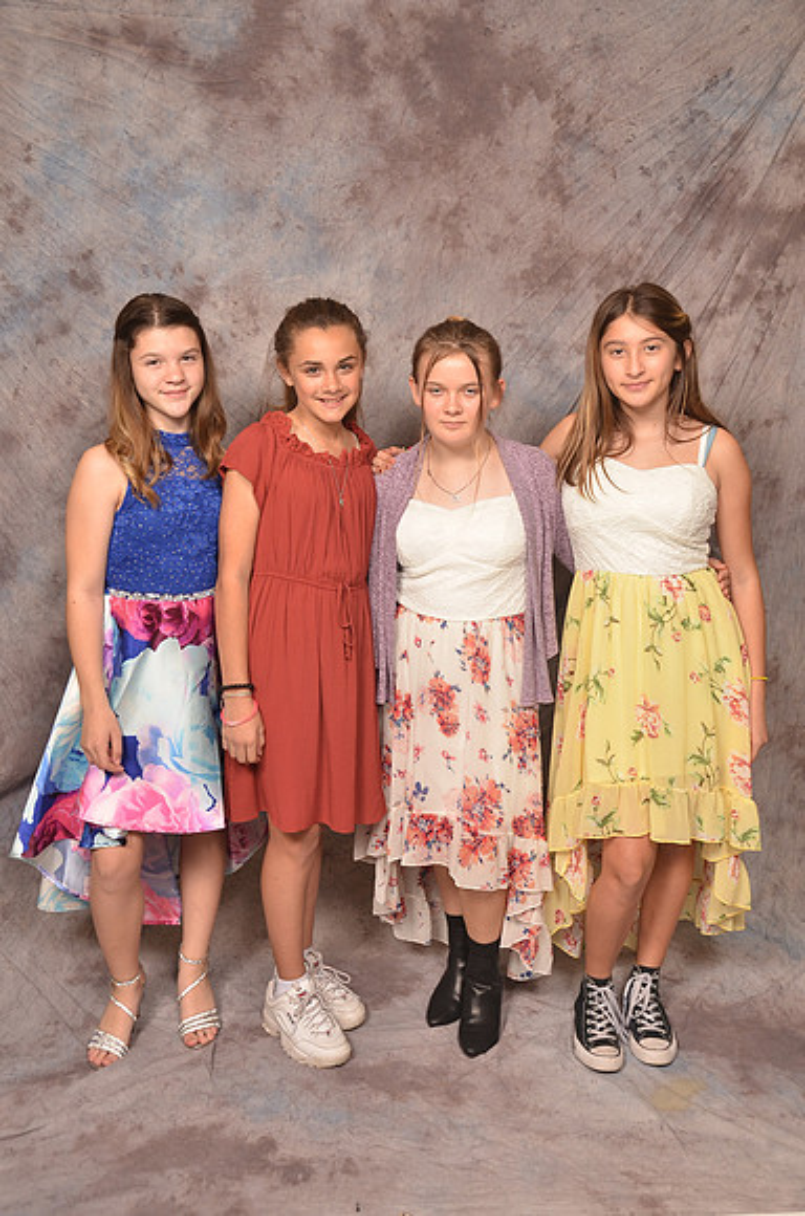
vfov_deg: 53.2
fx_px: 1213
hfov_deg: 36.7
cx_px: 402
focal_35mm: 36
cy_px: 608
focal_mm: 24
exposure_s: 1/60
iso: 200
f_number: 5.6
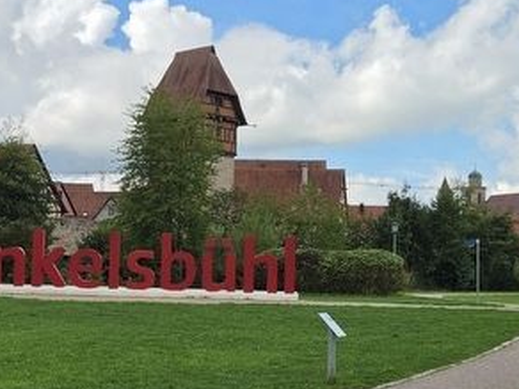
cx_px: 220
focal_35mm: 63
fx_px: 945
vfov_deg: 23.3
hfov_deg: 30.7
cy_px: 220
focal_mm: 5.4
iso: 80
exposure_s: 1/4770
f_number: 1.8
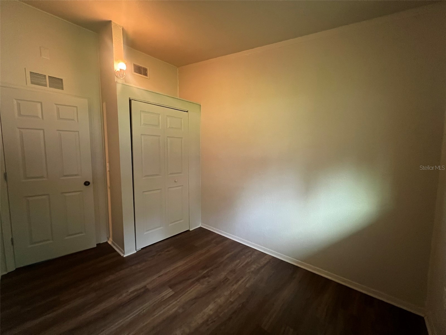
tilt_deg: -4.8
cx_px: 223
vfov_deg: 89.9
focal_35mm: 13
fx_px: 167
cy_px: 168
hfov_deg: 106.2
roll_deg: +0.6
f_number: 1.8
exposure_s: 1/60
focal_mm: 1.57
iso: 800
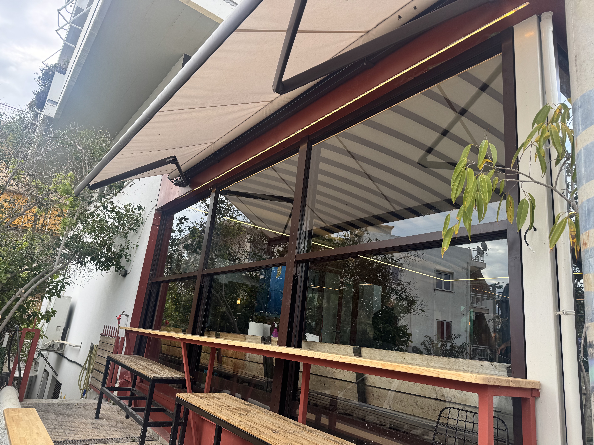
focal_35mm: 24
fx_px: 412
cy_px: 222
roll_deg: -5.5
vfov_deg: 56.8
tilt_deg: +16.0
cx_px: 297
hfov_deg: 71.6
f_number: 1.78
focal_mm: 6.76
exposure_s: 1/358
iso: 80
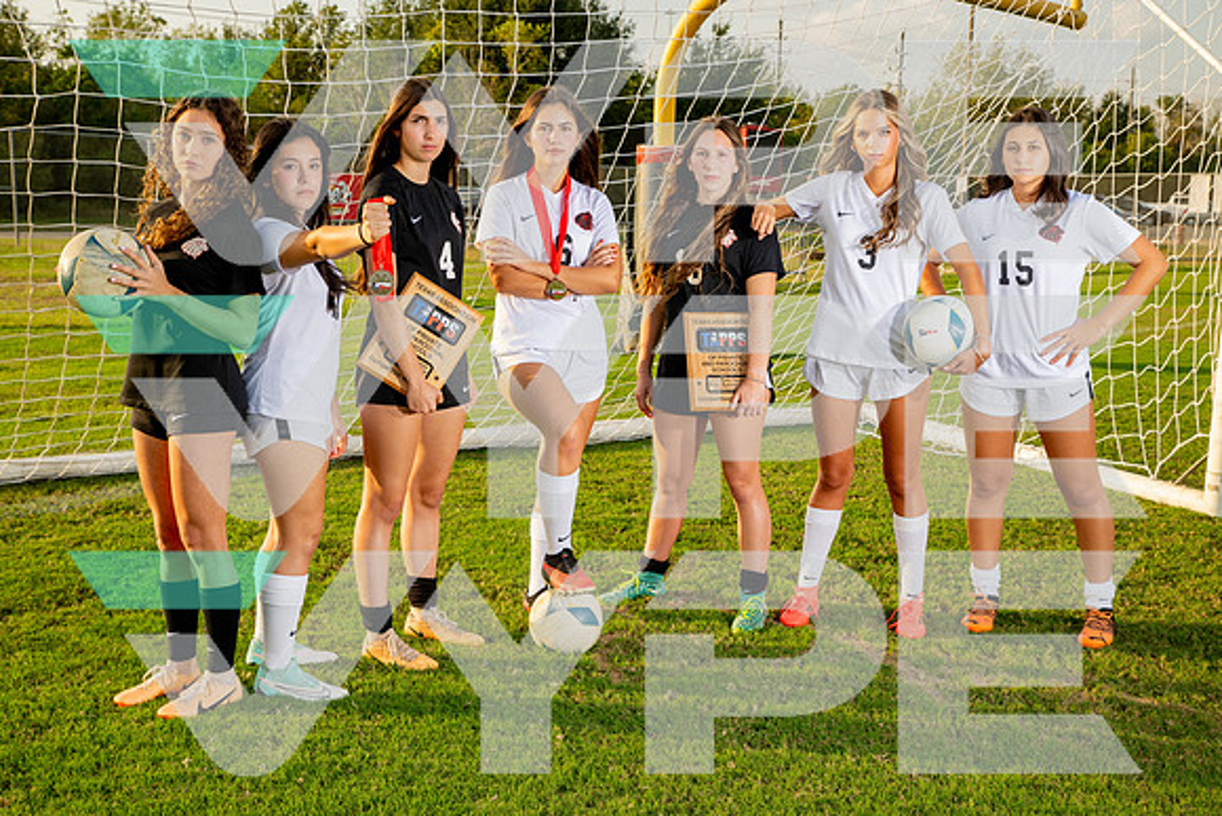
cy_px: 408
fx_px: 1535
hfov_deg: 43.4
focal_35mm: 45
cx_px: 611
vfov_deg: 29.8
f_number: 6.3
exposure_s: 1/160
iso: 100
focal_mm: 44
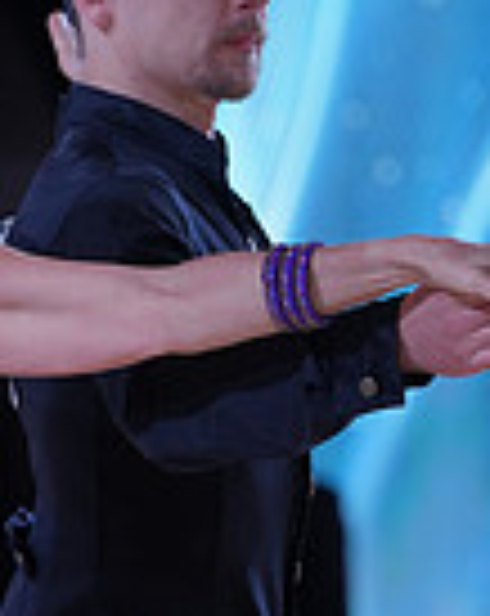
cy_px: 791
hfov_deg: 2.3
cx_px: -317
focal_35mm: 665
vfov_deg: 2.9
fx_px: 12095
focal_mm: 167
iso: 500
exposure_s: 1/400
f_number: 4
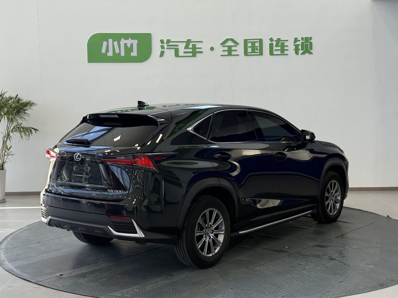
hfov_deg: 39.7
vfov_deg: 30.3
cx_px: 199
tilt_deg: -3.4
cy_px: 149
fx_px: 552
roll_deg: +0.5
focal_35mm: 48
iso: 125
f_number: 1.78
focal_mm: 6.76
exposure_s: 1/235
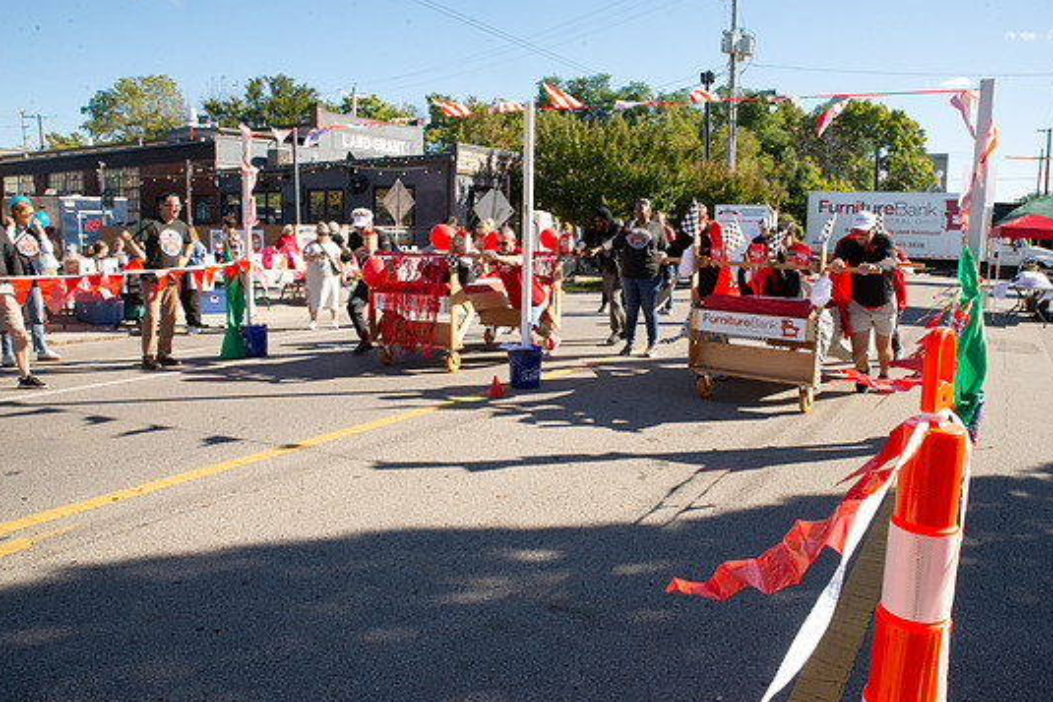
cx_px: 565
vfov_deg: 49.6
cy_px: 329
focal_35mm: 26
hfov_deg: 69.3
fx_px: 761
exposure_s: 1/125
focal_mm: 24
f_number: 18
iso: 800
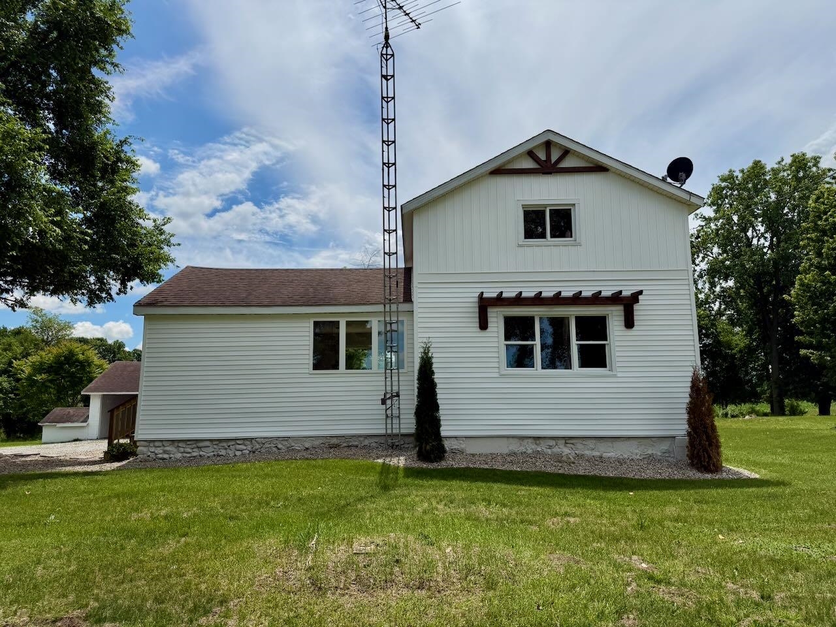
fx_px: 580
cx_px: 418
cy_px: 314
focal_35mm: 24
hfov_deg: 71.6
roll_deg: +0.9
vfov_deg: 56.8
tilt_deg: +8.1
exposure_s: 1/10309
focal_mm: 6.76
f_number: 1.78
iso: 80
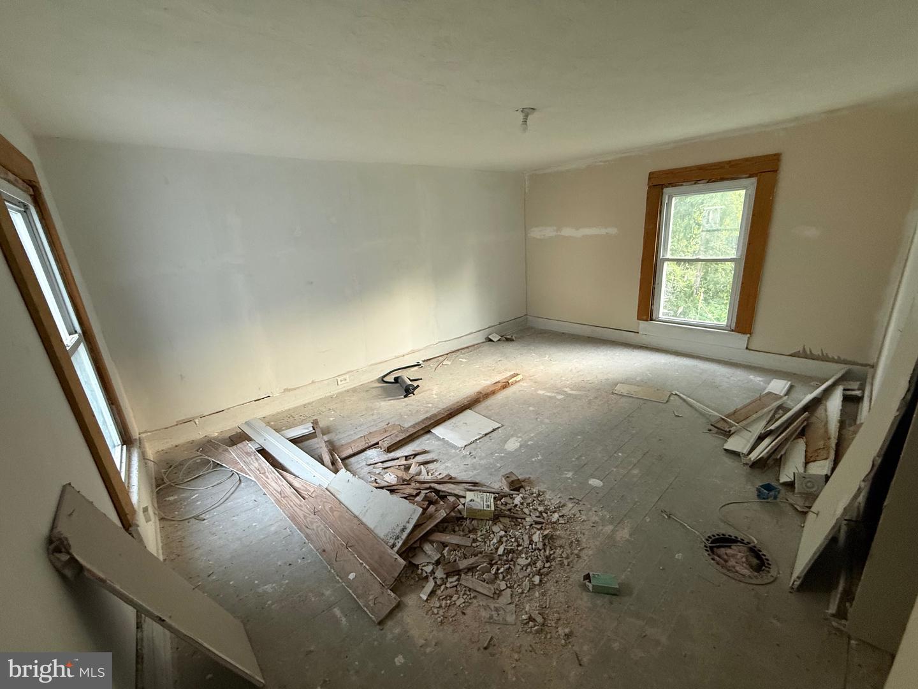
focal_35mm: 14
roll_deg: +3.5
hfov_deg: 102.1
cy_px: 344
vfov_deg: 85.7
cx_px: 459
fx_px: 371
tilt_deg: -17.3
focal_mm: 2.22
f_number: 2.2
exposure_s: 1/67
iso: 320
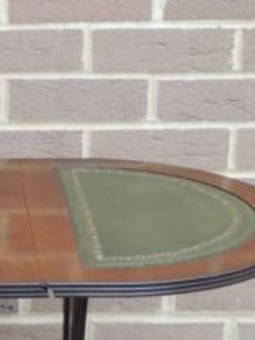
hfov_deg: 11.7
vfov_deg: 15.6
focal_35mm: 124
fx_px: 1218
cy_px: 348
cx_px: -67
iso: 400
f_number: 3.4
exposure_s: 1/40
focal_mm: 7.6
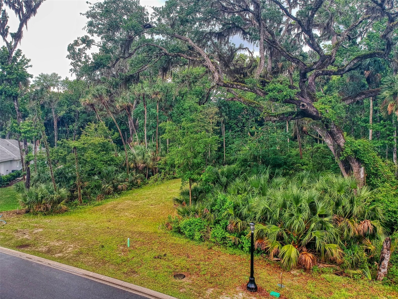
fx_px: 287
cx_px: 199
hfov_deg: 69.4
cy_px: 150
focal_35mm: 25
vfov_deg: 54.9
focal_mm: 4.49
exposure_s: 1/200
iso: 100
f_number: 2.6
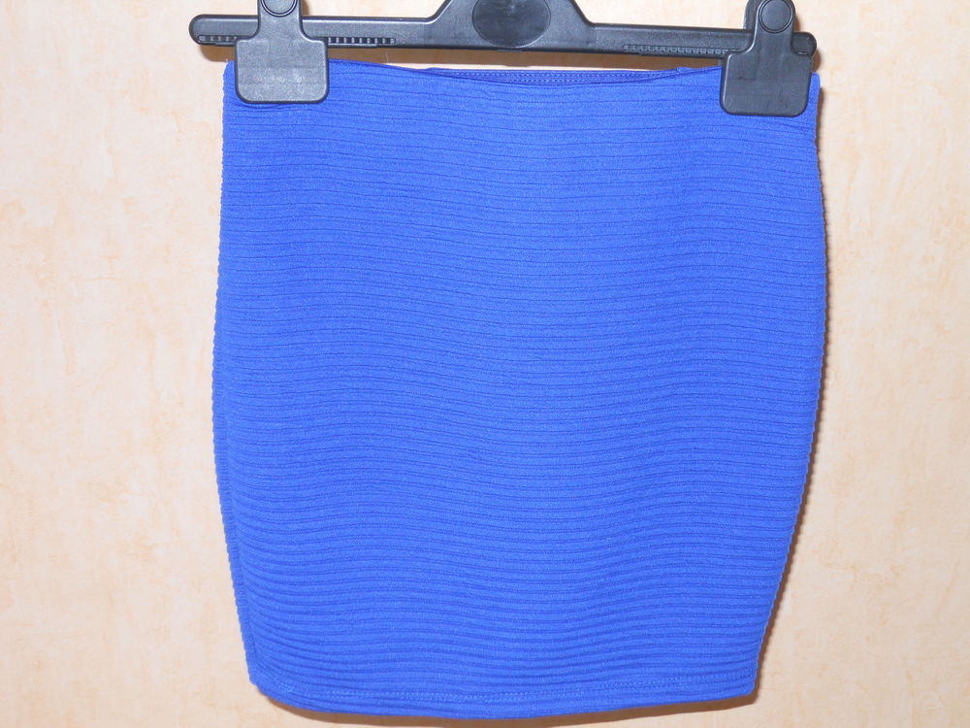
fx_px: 1149
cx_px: 485
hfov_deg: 45.8
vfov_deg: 35.1
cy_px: 364
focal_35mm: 41
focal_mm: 7.3
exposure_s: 1/30
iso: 125
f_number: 3.2
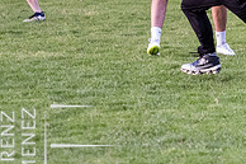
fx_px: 3830
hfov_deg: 3.7
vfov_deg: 2.4
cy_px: 28
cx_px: 347
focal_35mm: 561
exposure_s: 1/1250
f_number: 2.8
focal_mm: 90
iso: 2000
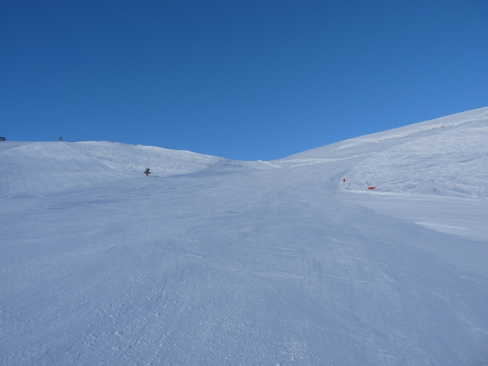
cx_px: 244
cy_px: 183
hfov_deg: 65.3
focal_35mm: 27
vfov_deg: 51.4
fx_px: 381
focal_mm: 4.8
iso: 100
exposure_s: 1/800
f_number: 4
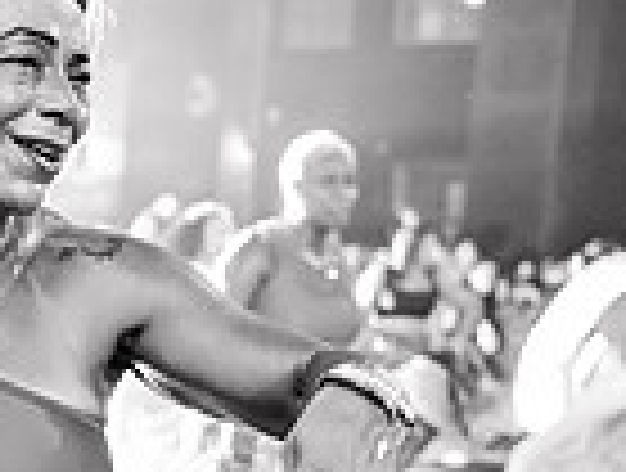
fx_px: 1741
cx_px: -167
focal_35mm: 96
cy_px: 429
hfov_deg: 19.0
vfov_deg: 15.3
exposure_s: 1/200
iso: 5000
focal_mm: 24
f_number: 2
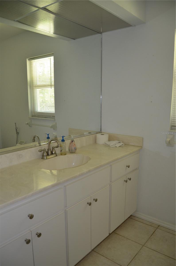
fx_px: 199
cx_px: 88
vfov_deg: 67.5
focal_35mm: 27
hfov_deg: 47.7
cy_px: 133
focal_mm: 18
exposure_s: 1/60
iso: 500
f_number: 3.5
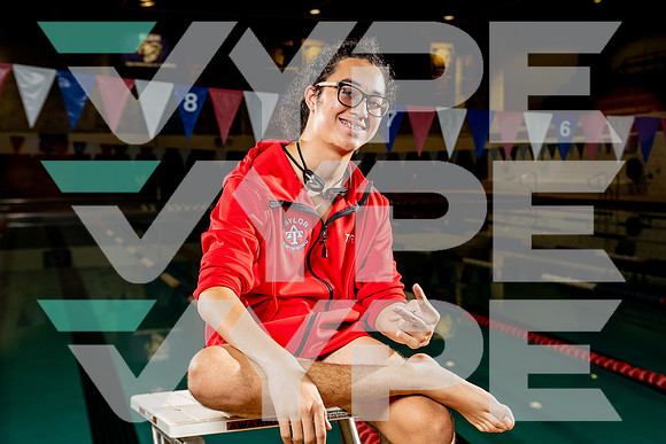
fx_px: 880
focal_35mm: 48
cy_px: 215
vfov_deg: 28.4
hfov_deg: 41.5
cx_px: 332
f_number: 4.5
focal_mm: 46
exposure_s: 1/250
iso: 320
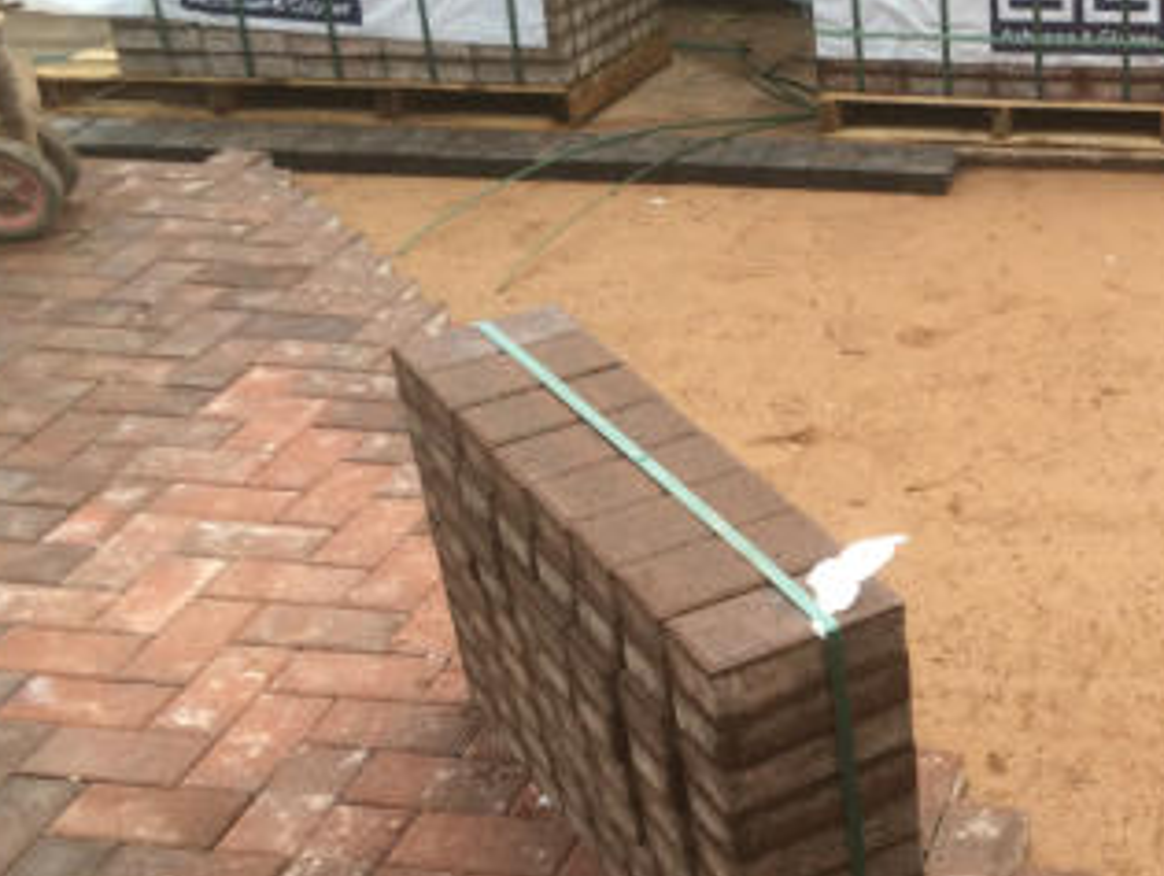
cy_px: 567
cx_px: 1142
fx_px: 1953
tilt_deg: -29.4
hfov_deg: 31.0
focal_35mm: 58
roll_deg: +0.4
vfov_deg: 25.2
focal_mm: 4.15
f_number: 2.2
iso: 32
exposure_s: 1/293
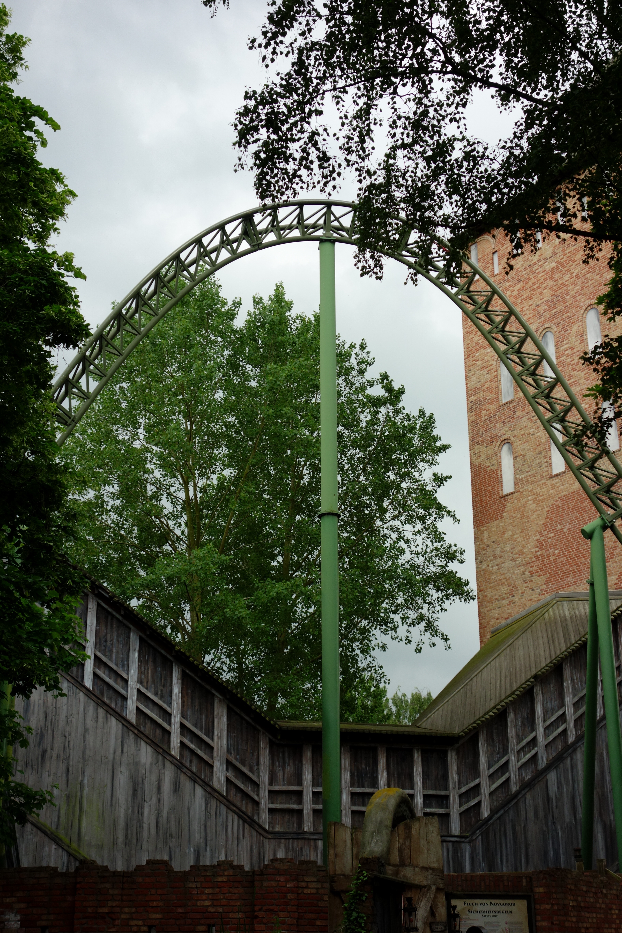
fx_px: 1218
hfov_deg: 28.6
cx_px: 311
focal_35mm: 47
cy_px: 466
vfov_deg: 41.9
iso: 125
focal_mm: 17.4
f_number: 3.2
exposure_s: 1/250
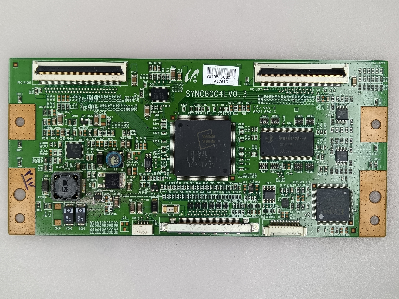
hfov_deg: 35.5
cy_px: 150
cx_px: 200
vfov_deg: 27.0
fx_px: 622
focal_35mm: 54
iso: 208
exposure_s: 1/101
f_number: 1.9
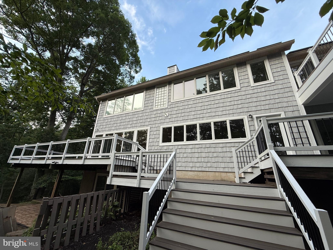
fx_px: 135
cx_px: 166
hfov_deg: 102.1
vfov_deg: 85.7
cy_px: 125
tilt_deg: +19.5
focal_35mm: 14
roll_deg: -3.2
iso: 50
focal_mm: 2.22
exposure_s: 1/259
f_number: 2.2
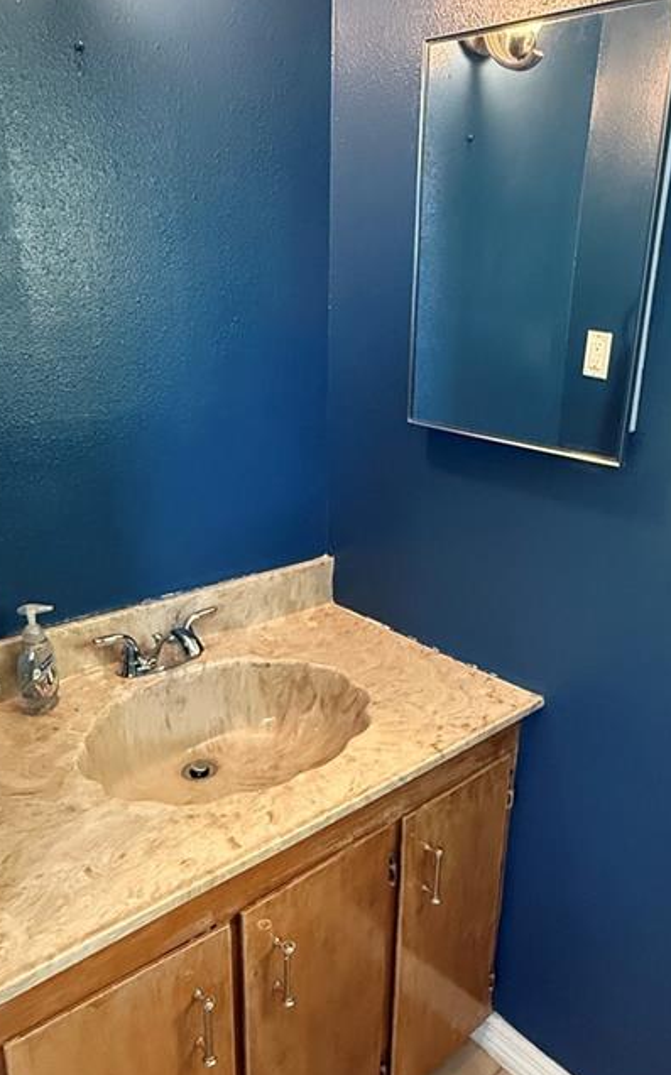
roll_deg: -3.3
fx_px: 820
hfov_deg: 44.2
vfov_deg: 66.4
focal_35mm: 28
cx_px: 411
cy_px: 568
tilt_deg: -19.7
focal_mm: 2.22
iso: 1250
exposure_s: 1/60
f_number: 2.2
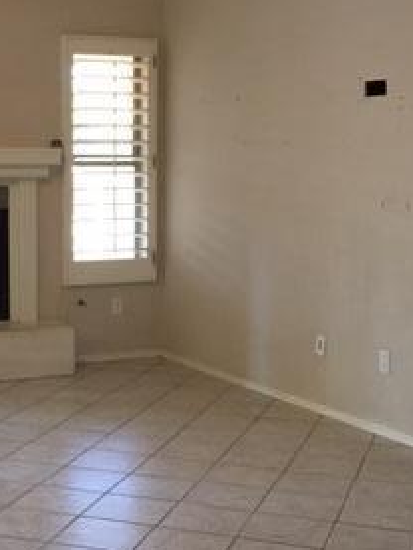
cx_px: 87
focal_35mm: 67
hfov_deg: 21.7
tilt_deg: -5.8
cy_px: 276
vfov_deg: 29.0
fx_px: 1065
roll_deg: +0.5
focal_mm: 4.15
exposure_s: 1/15
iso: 125
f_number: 2.2
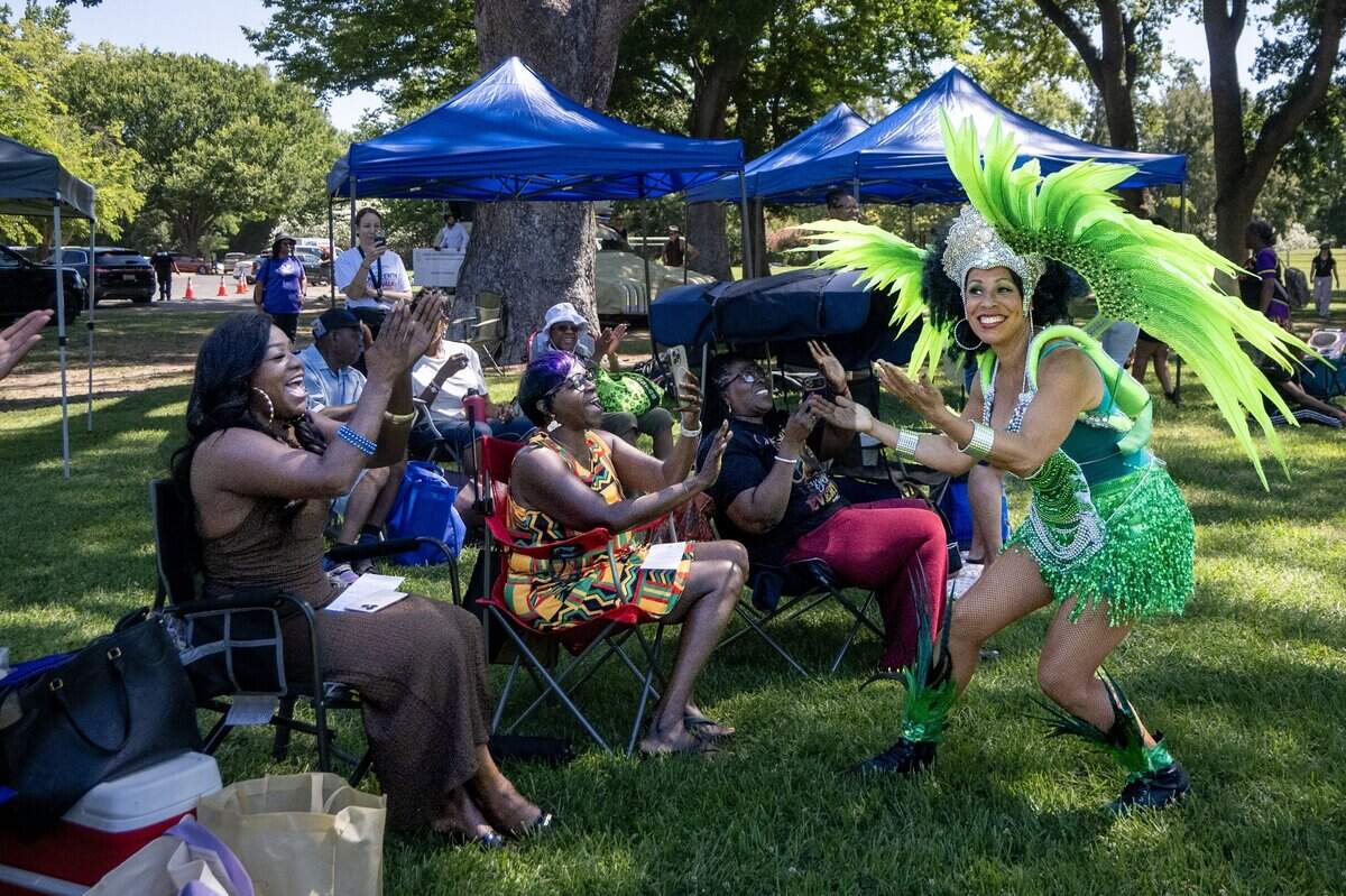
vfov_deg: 53.1
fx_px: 897
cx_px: 673
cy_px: 448
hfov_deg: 73.8
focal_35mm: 24
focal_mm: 16
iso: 500
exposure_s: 1/5000
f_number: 3.5
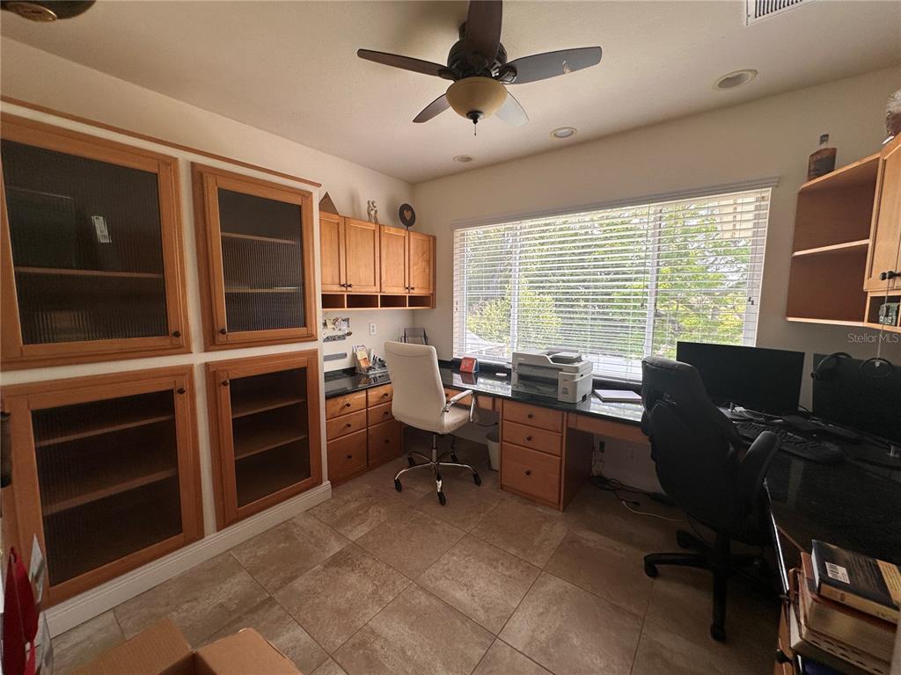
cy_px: 338
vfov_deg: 85.7
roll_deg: -1.0
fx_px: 364
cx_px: 450
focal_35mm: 14
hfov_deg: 102.1
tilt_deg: -4.7
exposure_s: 1/99
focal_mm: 2.22
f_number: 2.2
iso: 64
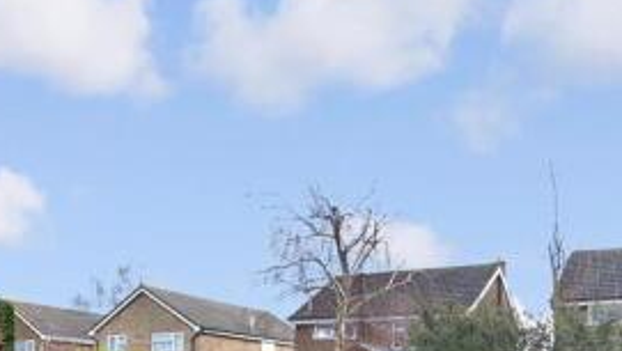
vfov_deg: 28.0
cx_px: 280
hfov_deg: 52.7
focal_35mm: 38
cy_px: 403
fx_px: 627
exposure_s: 1/100
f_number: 7.1
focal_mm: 10
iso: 400
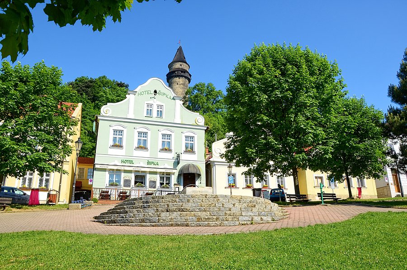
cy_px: 135
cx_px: 204
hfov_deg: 67.5
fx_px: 305
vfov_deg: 47.7
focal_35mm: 27
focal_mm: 18
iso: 100
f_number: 8
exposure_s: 1/250
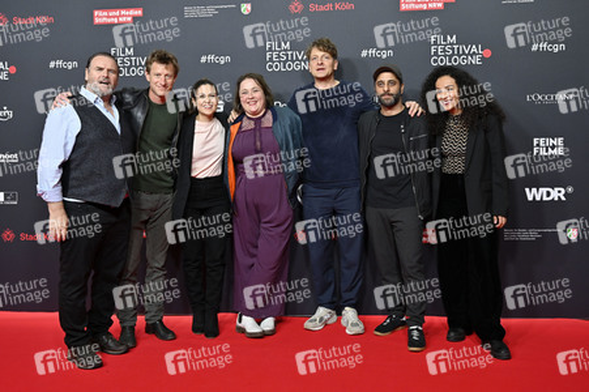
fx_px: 564
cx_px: 294
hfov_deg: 55.1
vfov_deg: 38.3
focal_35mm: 34
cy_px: 196
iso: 1000
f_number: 5
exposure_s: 1/200
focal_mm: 34.5
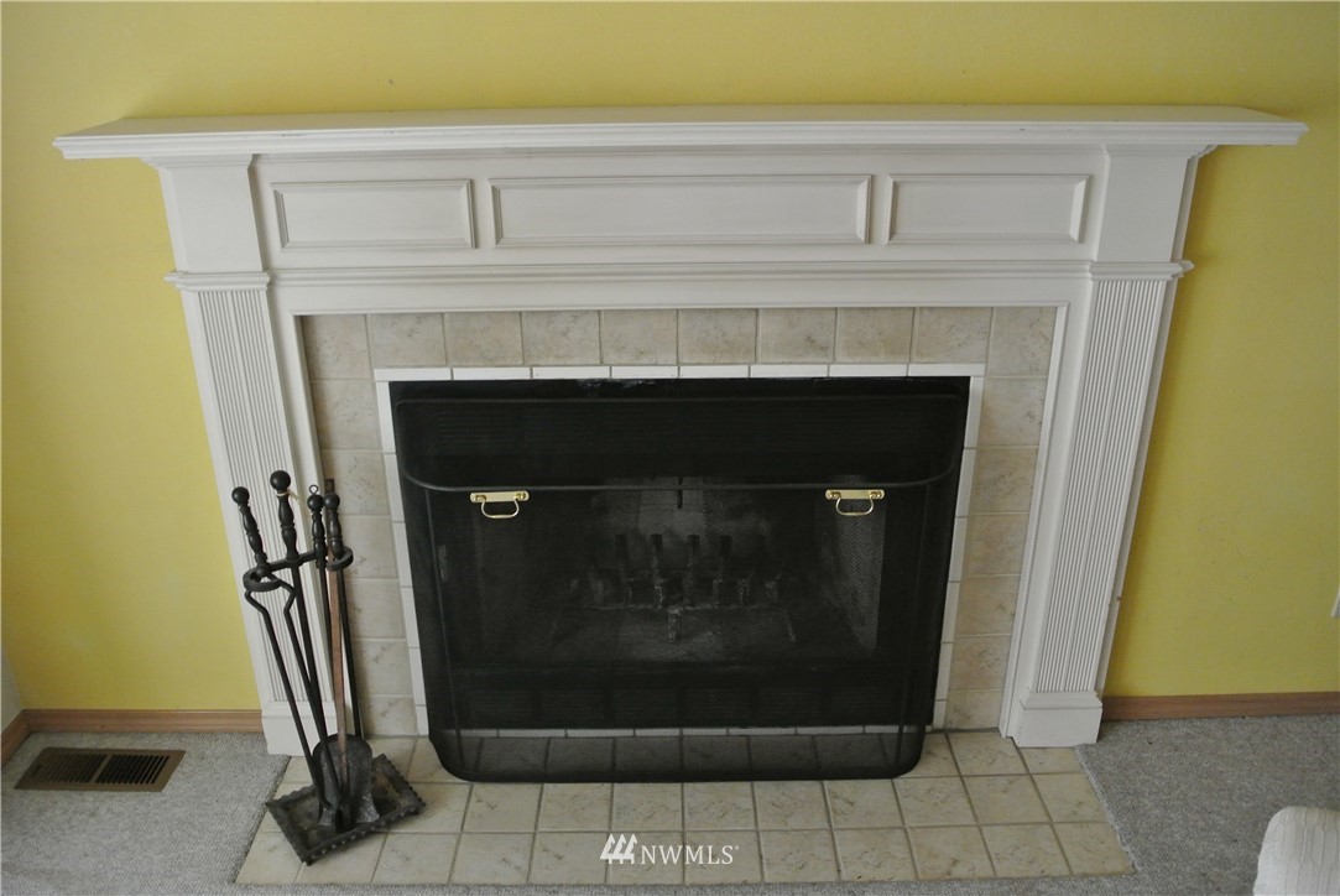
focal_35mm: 29
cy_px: 448
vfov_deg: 45.0
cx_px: 670
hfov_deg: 63.6
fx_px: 1080
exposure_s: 1/15
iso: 900
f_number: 4
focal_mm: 11
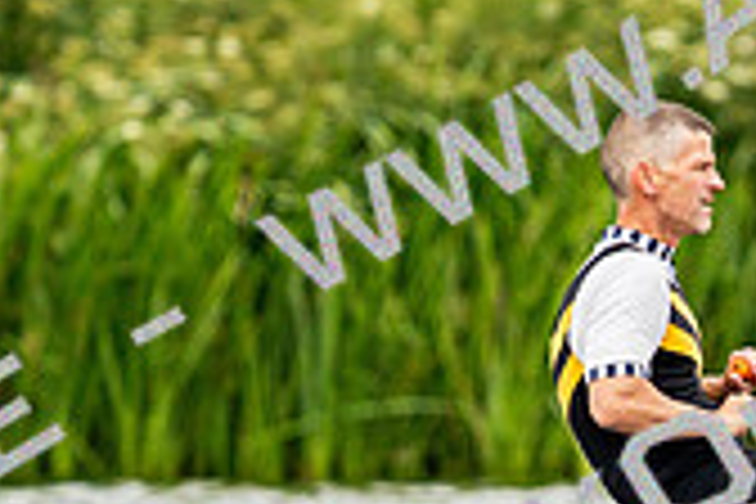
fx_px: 43509
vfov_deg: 0.7
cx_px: 814
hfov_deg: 1.0
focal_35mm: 2072
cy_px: 304
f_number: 6.3
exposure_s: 1/2000
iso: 1250
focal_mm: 600
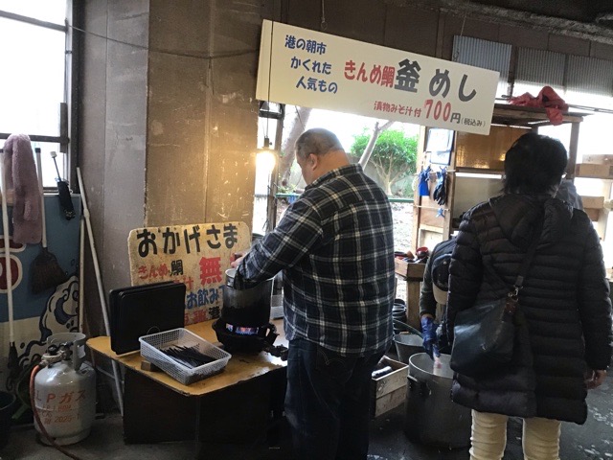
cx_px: 306
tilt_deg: -6.5
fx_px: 549
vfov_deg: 45.4
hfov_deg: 58.4
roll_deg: -3.6
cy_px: 230
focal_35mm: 31
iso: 125
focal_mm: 3.3
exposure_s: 1/30
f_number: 2.4
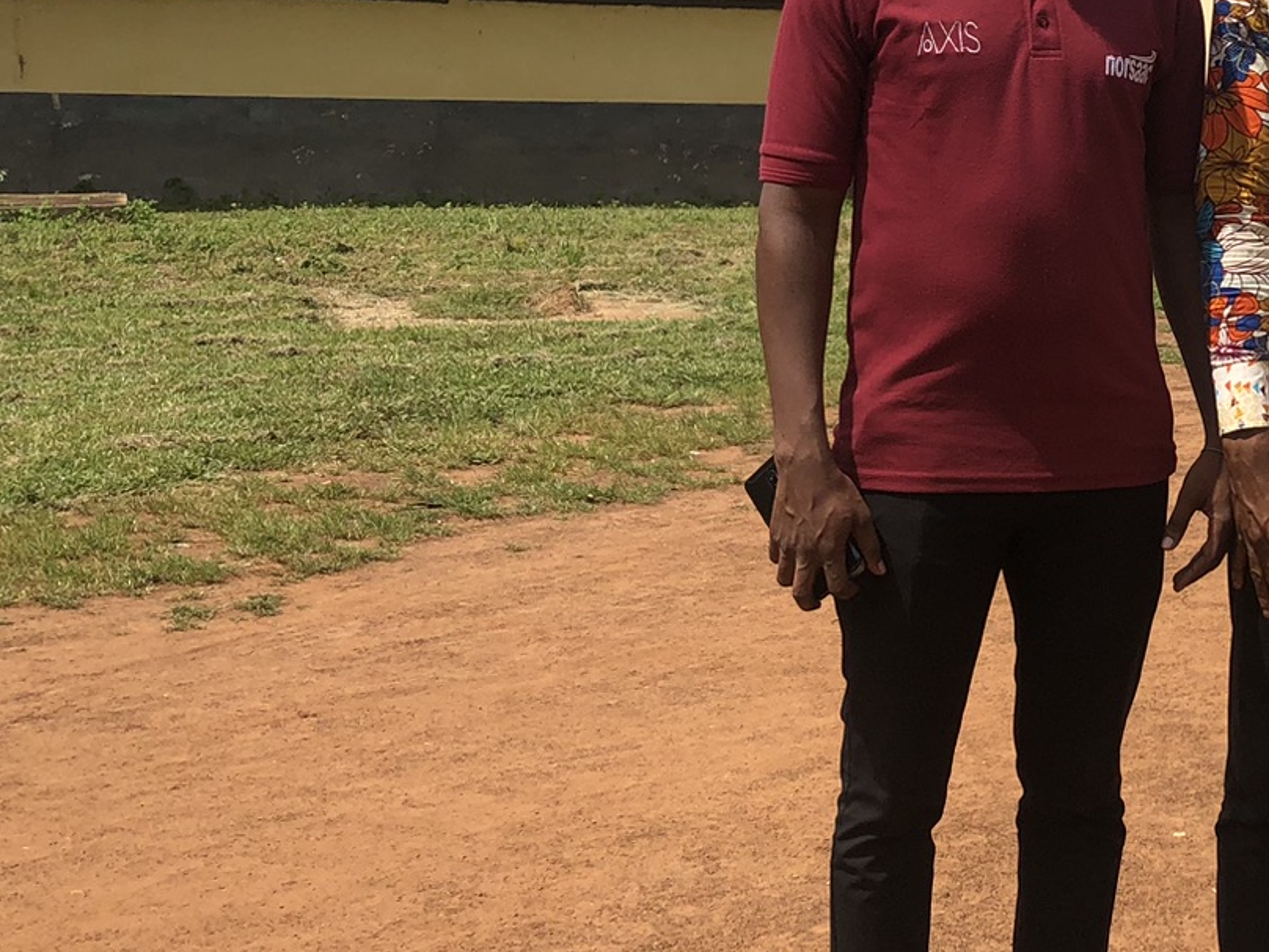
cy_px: 259
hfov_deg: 25.7
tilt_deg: -3.8
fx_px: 2603
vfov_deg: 20.6
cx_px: 1338
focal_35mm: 71
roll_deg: -1.1
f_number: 1.8
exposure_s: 1/2000
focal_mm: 3.99
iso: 20
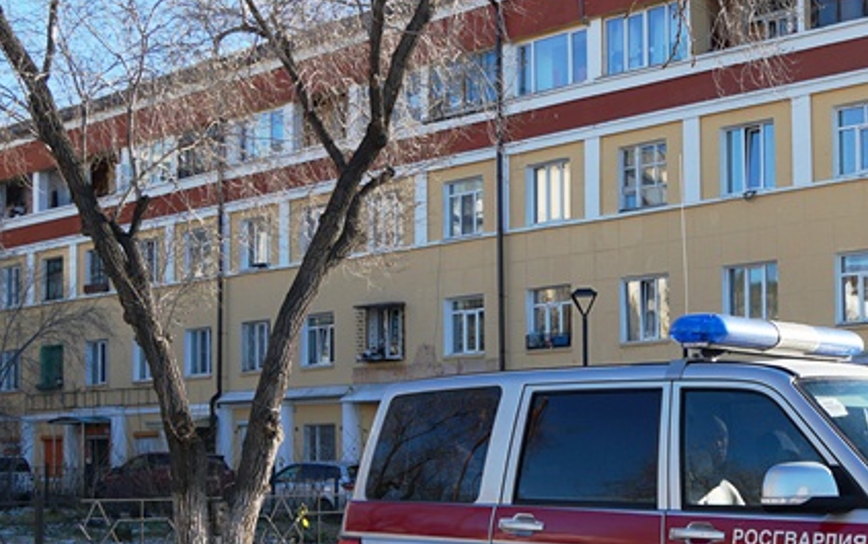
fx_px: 1231
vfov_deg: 24.7
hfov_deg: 36.3
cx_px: 792
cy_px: 393
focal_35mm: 52
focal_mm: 18
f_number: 4.5
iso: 100
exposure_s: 1/320
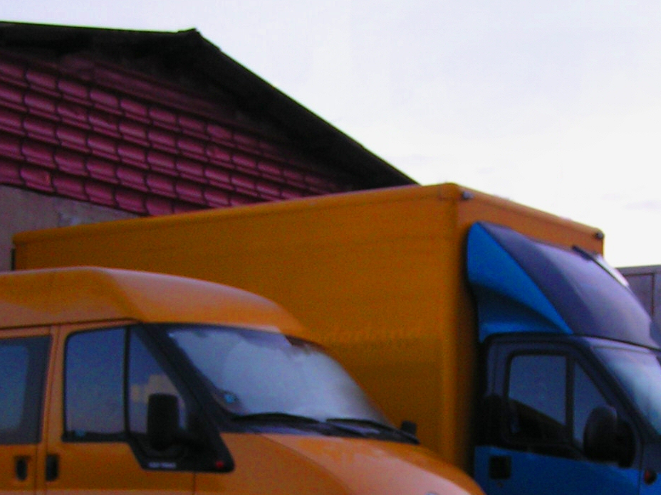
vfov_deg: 15.6
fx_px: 1776
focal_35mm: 93
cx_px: 477
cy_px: 499
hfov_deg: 20.9
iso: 50
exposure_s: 1/40
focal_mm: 6.3
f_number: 2.8
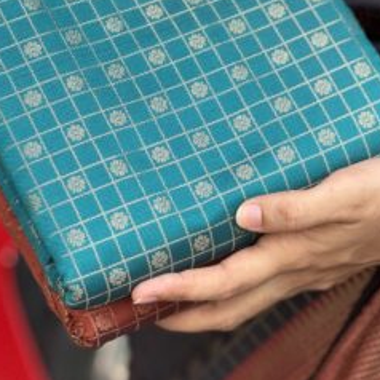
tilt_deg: -26.6
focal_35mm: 198
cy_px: 49
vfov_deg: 8.8
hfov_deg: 8.8
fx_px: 2459
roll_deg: -0.7
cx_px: 169
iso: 100
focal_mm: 16.89
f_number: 2.8
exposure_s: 1/121
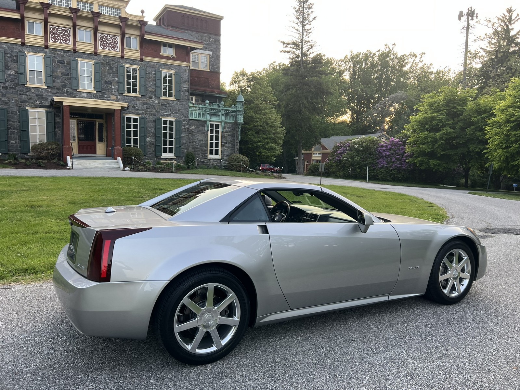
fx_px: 391
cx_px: 260
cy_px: 195
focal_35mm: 26
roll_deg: -1.7
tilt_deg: -4.9
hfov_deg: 67.3
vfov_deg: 53.1
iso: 40
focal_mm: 5.7
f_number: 1.5
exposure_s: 1/121
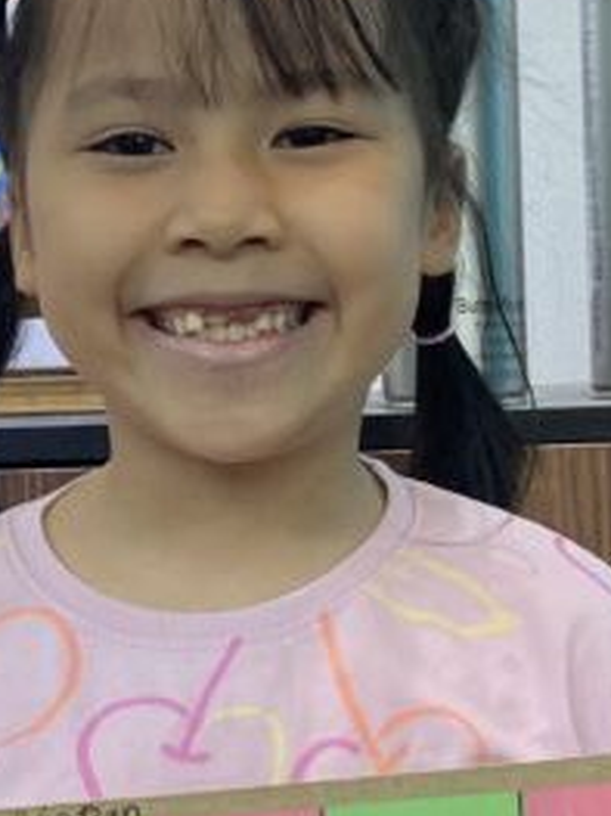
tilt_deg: -1.4
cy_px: 462
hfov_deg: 14.9
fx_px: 2332
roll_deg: -0.5
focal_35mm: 99
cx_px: 202
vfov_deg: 19.8
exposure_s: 1/100
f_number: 1.8
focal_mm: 4.25
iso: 80
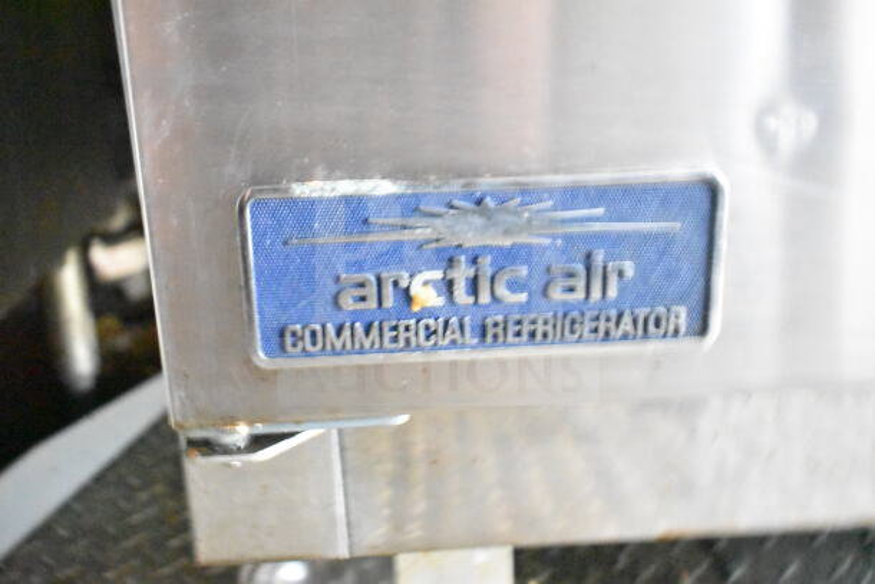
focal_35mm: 42
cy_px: 292
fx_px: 1021
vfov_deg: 31.9
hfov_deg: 46.4
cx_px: 438
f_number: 4.2
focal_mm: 28
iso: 25600
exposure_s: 1/13
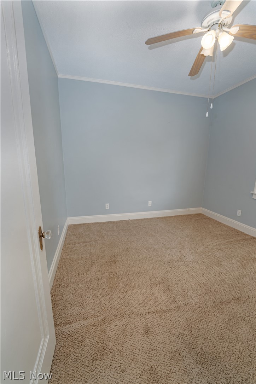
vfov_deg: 104.3
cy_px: 192
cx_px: 128
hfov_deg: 81.2
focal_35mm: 14
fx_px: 149
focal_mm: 14
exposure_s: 1/80
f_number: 6.3
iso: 250
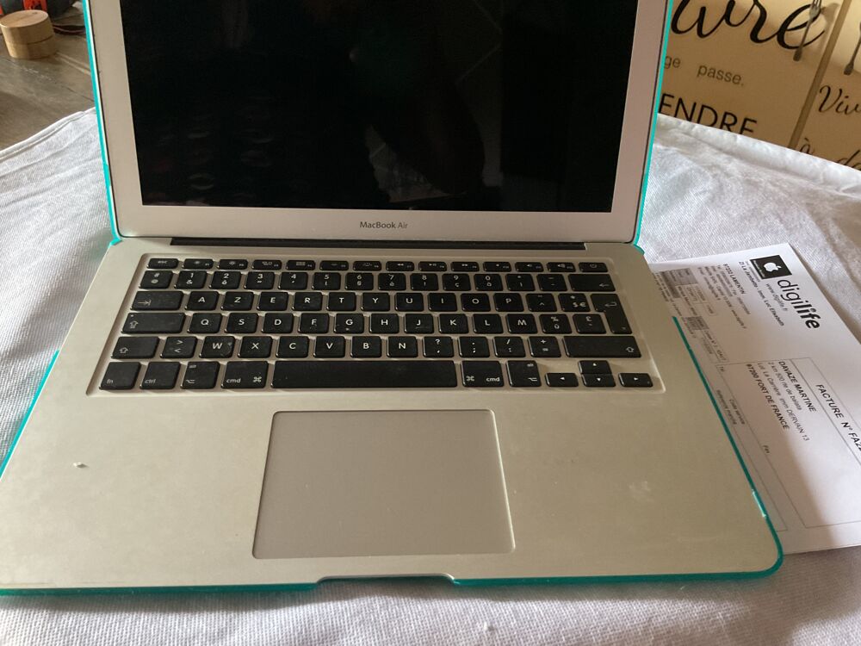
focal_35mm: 29
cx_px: 430
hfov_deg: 61.7
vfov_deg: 48.2
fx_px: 721
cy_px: 323
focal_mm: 3
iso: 400
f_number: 1.8
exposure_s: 1/30
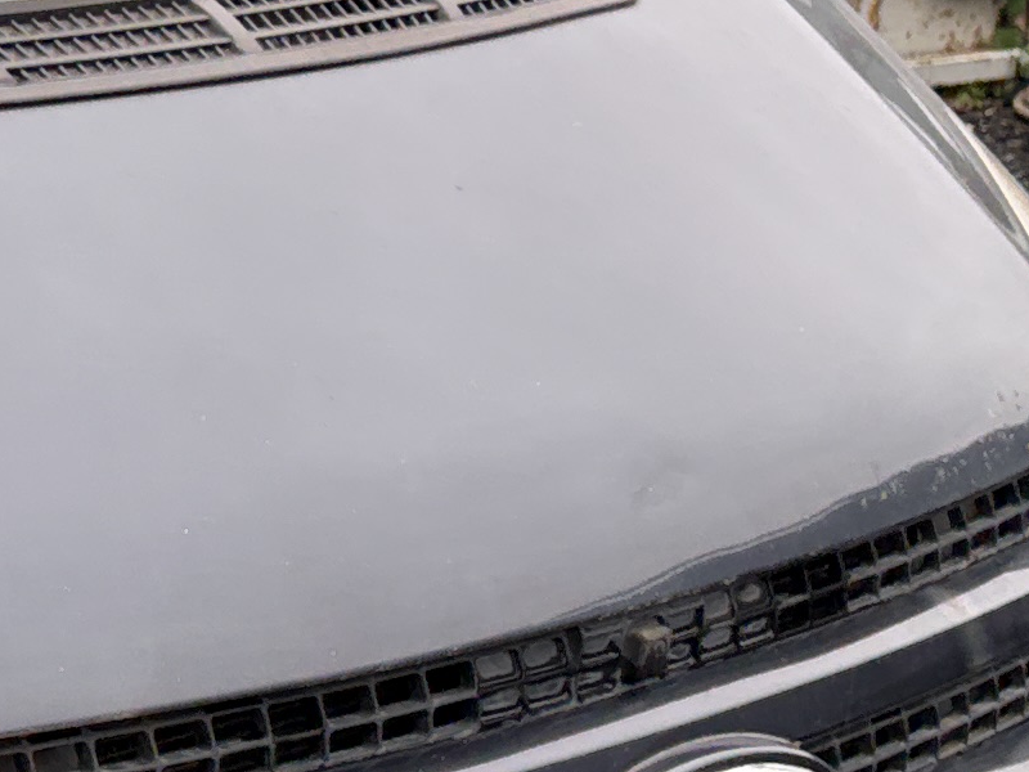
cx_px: -724
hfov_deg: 13.7
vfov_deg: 11.3
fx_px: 3894
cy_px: 174
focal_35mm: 131
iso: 50
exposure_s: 1/450
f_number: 1.6
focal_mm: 5.96
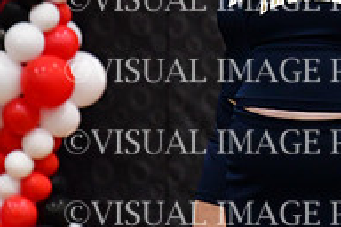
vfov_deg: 1.5
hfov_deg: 2.3
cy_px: 35
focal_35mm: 905
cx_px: 321
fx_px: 8572
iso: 4000
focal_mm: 200
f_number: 3.5
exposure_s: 1/500
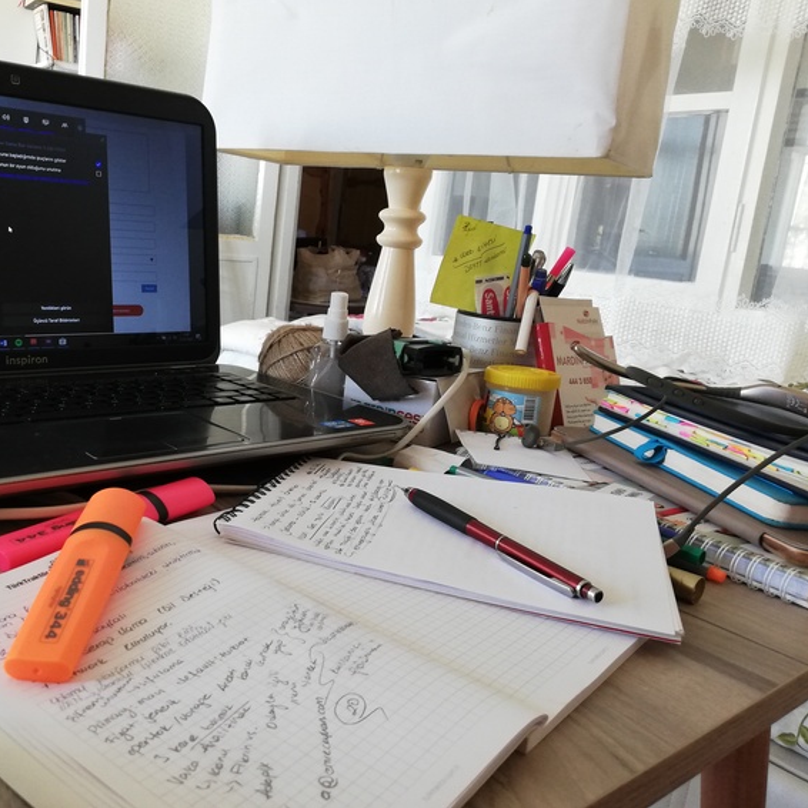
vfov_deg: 52.5
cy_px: 400
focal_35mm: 31
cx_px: 267
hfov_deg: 51.5
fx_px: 819
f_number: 2.2
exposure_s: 1/33.3
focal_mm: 3.81
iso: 200
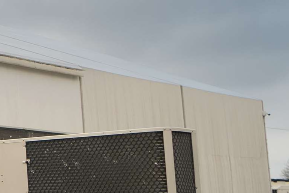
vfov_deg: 10.7
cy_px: 89
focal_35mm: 128
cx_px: -370
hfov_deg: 12.9
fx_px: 1027
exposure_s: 1/160
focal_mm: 24
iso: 400
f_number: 4
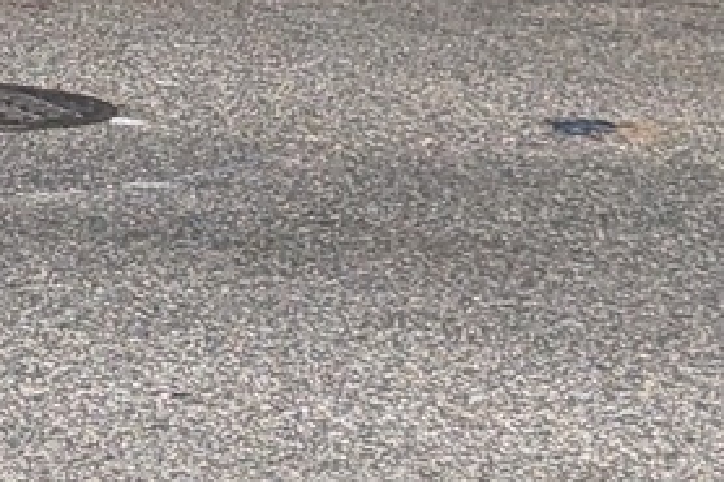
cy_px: -545
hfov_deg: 7.1
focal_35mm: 287
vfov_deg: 4.7
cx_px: -393
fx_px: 5768
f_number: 1.85
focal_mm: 6.81
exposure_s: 1/325
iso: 246
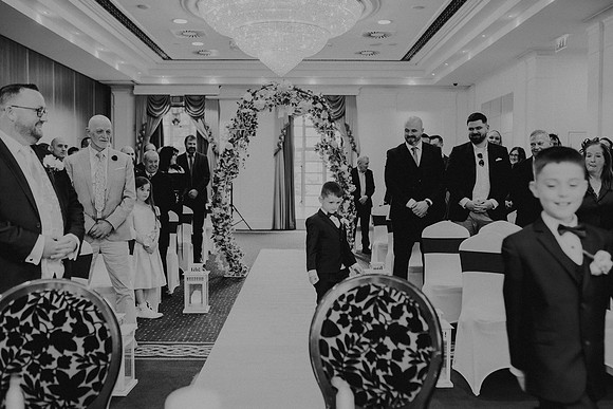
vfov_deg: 36.6
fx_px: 618
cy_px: 204
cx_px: 306
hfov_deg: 52.7
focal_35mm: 36
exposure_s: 1/200
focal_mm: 35
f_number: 2.2
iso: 1250
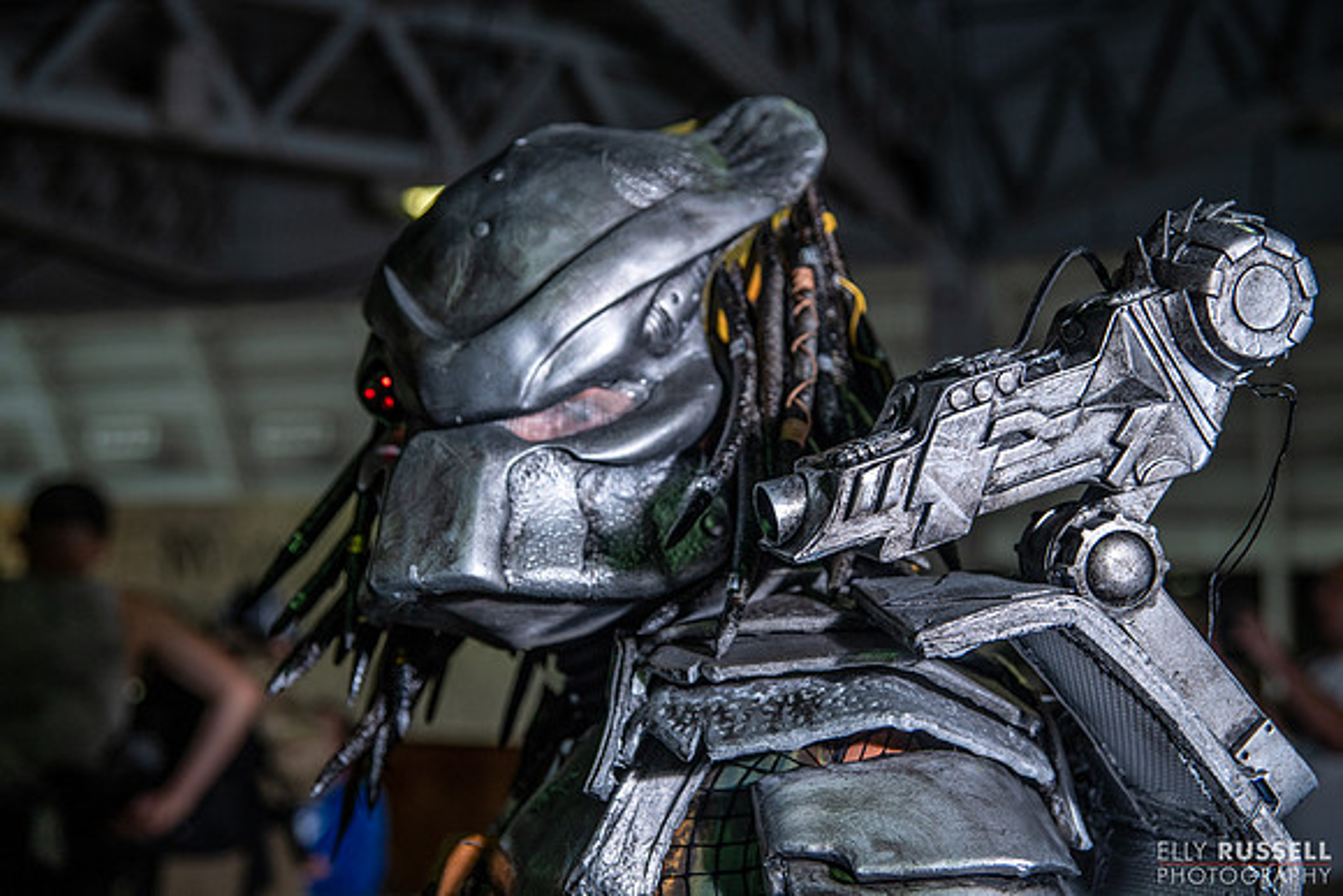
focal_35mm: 48
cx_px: 672
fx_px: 1791
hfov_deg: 41.1
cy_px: 448
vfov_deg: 28.1
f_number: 4
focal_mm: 48
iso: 320
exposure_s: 1/640
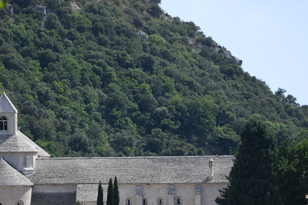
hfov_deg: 5.8
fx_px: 3054
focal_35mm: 357
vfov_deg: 3.8
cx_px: 94
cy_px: 178
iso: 200
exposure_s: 1/800
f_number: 5.6
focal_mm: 190
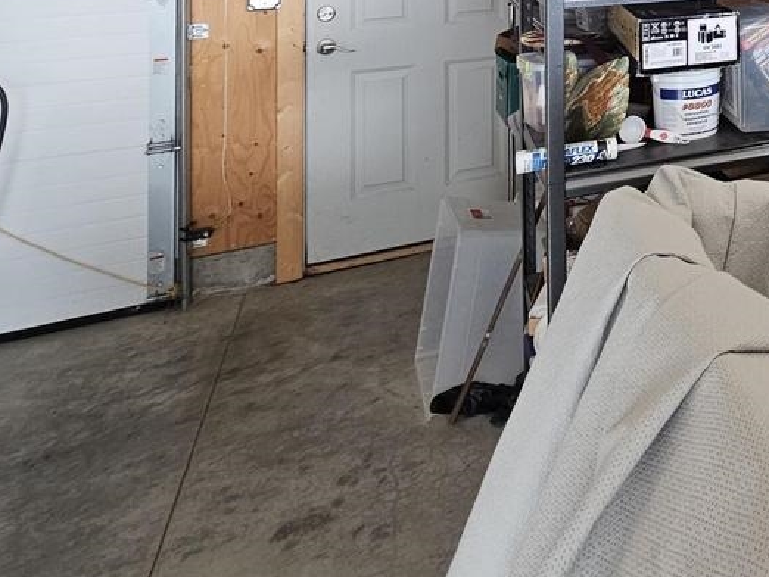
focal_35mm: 34
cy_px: -125
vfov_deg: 33.5
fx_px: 756
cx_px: 874
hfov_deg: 41.2
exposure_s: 1/60
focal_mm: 2.2
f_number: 2.2
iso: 125
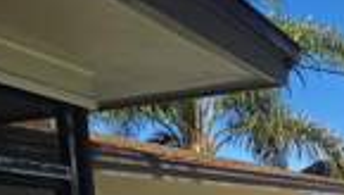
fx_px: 758
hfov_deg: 24.6
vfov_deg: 13.0
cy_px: 366
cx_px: 330
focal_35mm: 83
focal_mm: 6.3
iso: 12
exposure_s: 1/773
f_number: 1.7
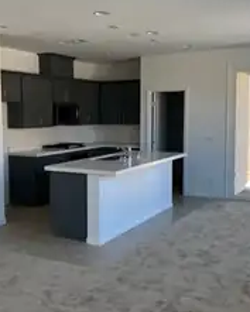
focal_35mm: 46
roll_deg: +0.4
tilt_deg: -5.7
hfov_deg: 32.7
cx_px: 99
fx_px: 425
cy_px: 150
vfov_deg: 40.3
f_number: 1.5
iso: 40
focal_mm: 5.7
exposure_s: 1/188
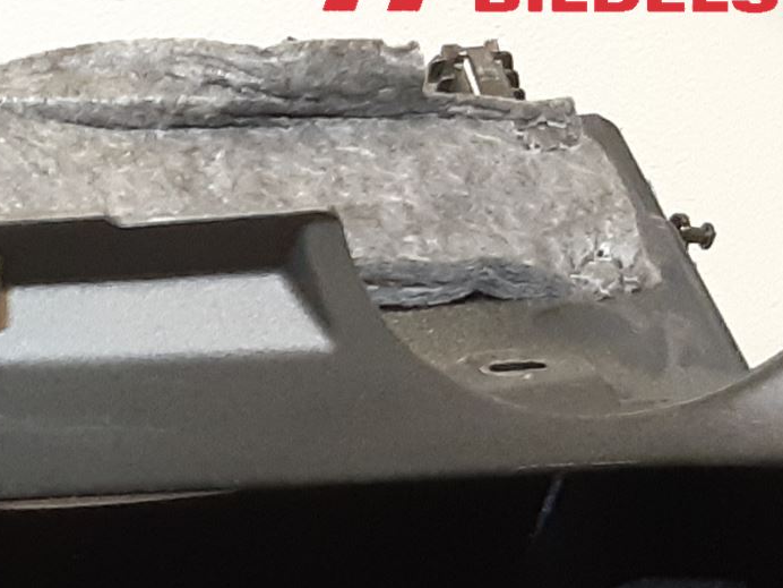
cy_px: 690
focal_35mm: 77
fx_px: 1742
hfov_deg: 23.3
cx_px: -141
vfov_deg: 18.2
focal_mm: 3.93
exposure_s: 1/50
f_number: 1.7
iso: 320
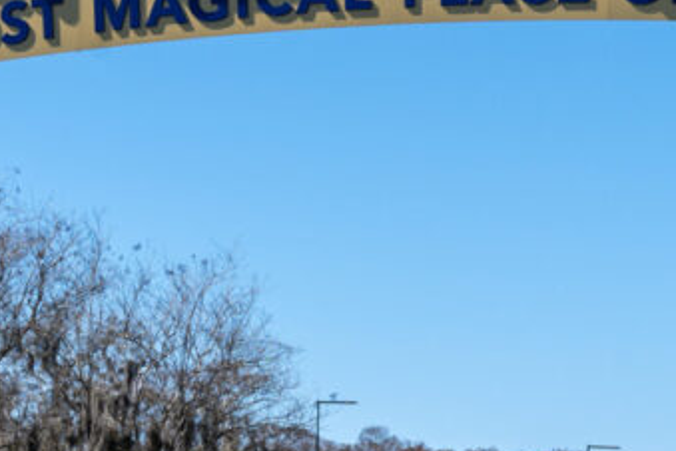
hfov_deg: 12.1
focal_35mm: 170
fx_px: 3192
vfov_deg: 7.9
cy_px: -210
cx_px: 473
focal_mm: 48
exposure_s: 1/200
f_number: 10
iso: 100
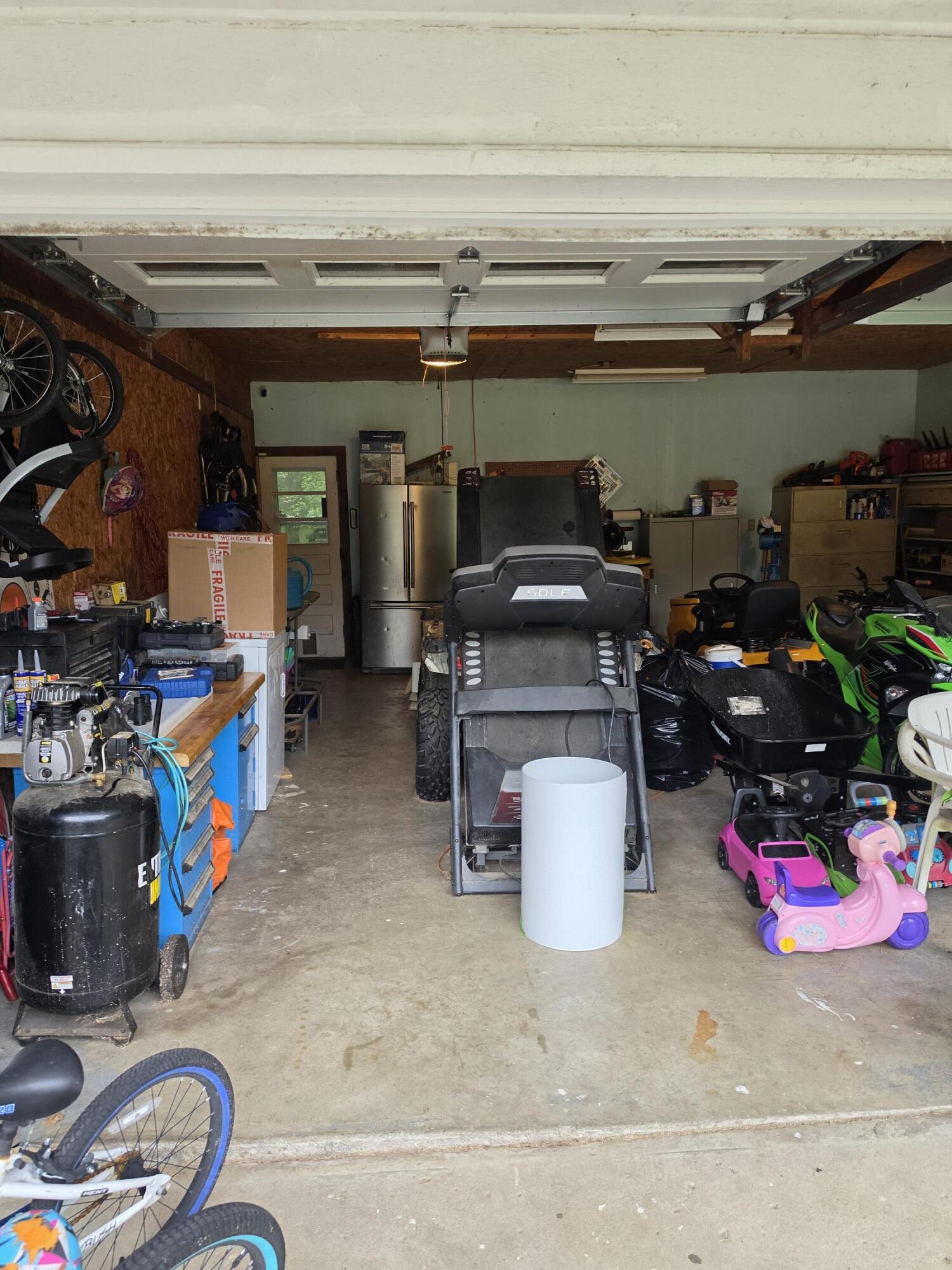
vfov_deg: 73.9
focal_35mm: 23
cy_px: 635
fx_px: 843
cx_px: 476
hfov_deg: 58.9
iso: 125
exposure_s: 1/120
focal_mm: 6.5
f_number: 1.4
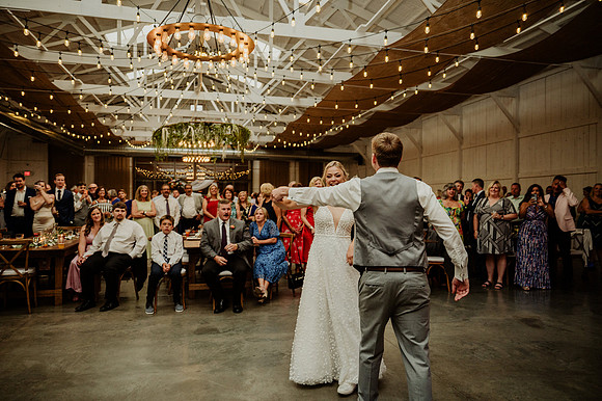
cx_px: 301
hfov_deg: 70.6
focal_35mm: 25
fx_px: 425
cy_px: 200
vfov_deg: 50.5
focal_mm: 24
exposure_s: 1/200
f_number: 2.8
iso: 125
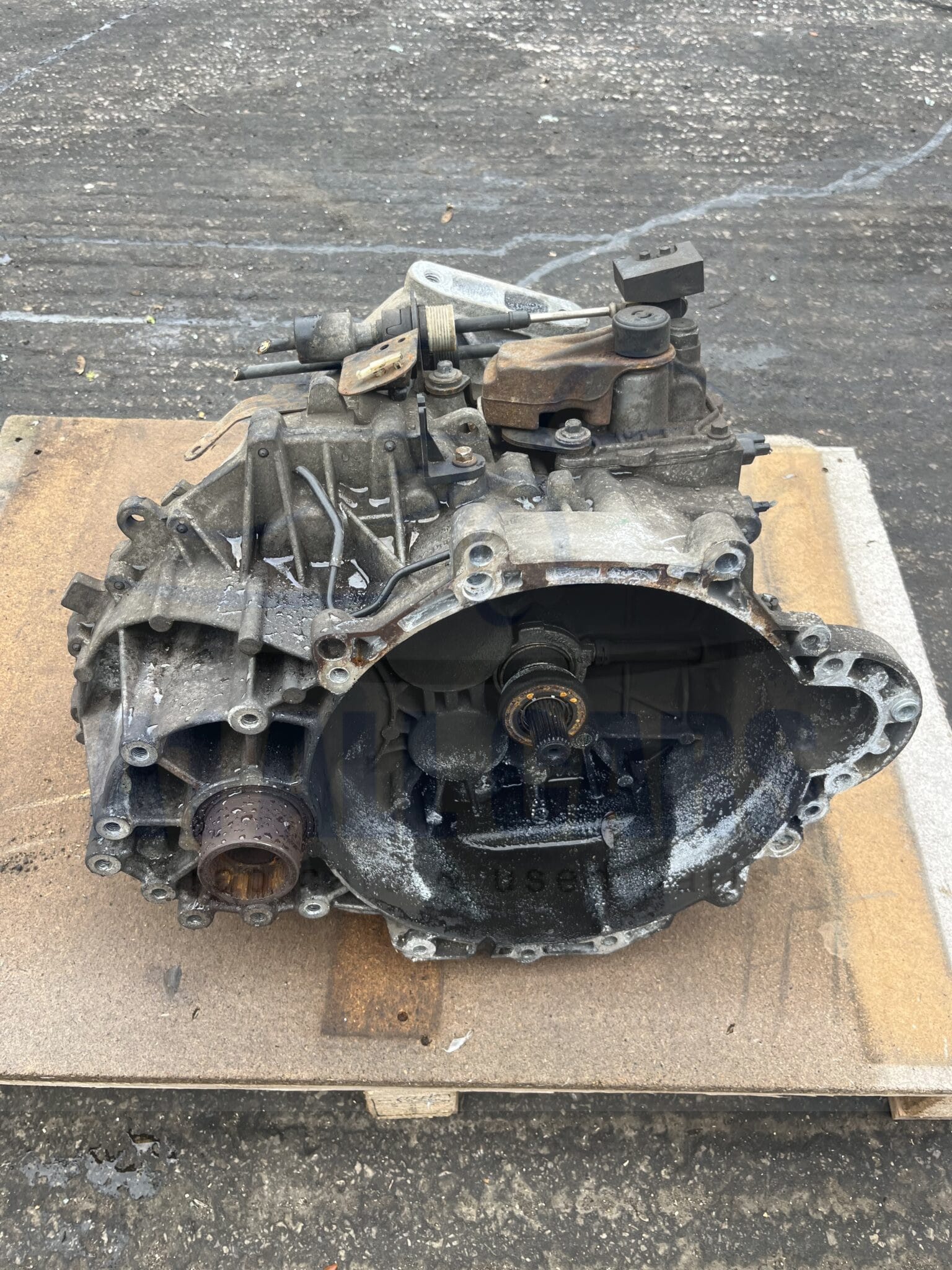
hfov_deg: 53.1
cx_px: 476
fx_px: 953
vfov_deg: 67.3
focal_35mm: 26
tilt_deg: -53.3
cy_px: 635
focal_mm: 5.1
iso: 40
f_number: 1.6
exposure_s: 1/122
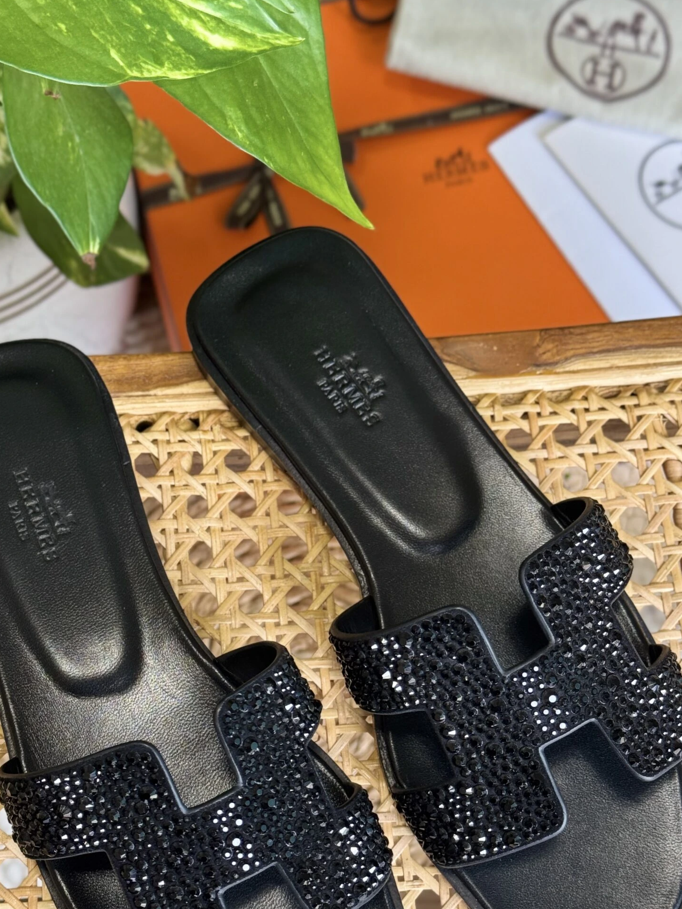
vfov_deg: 30.1
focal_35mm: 64
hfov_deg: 22.9
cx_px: 305
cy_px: 586
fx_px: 1681
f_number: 1.78
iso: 100
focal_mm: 6.76
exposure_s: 1/66
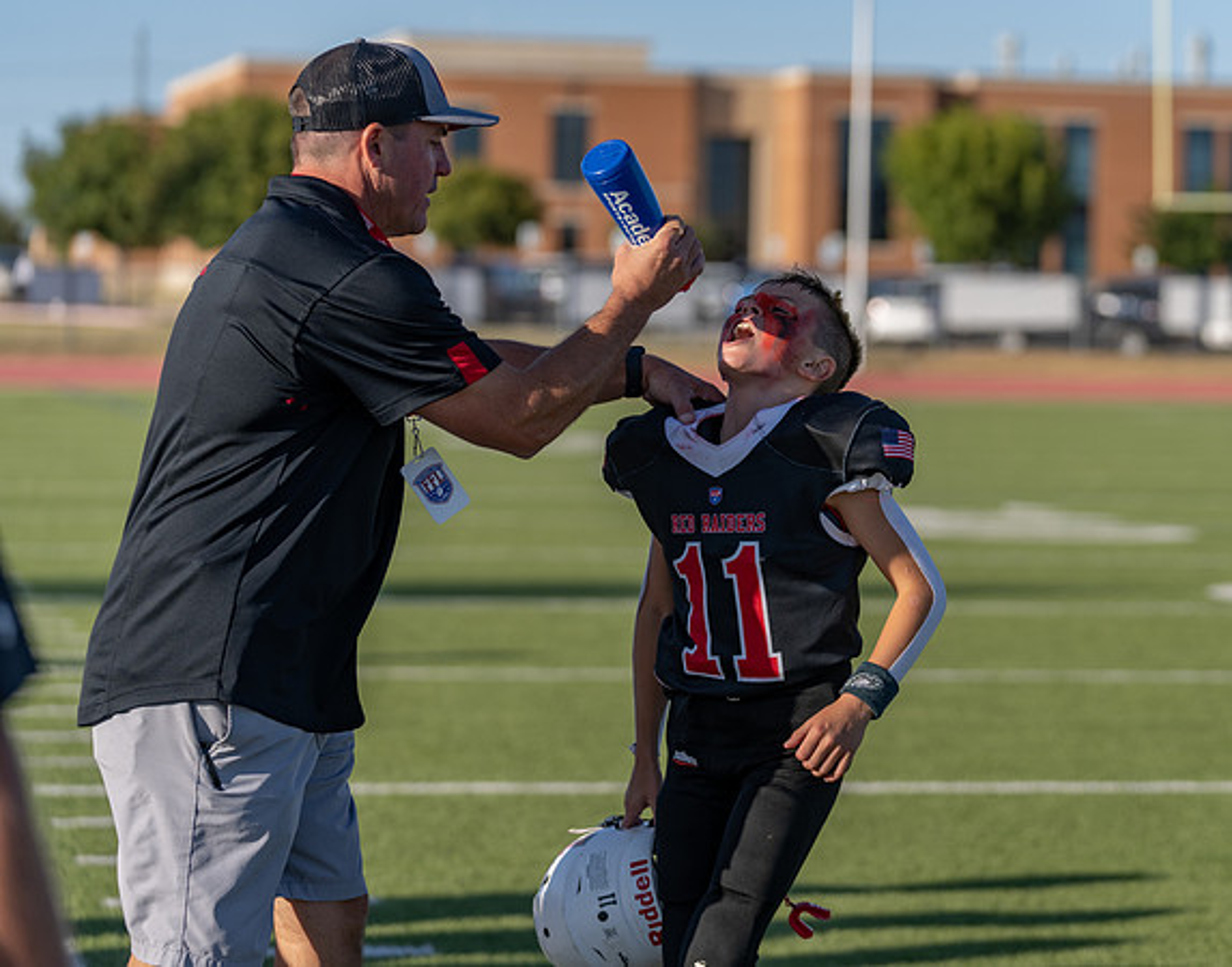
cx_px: 793
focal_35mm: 146
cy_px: 438
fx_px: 5288
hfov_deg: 13.3
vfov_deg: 10.5
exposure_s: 1/1250
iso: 100
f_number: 3.5
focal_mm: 120
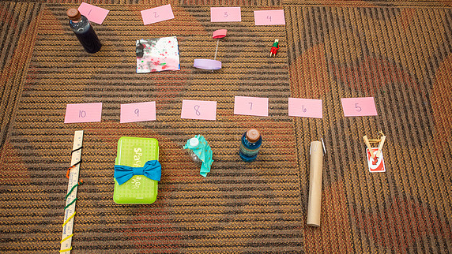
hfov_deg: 67.9
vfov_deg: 41.5
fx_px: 336
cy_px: 120
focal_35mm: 28
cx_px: 233
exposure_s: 1/250
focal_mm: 24
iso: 800
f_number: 2.8
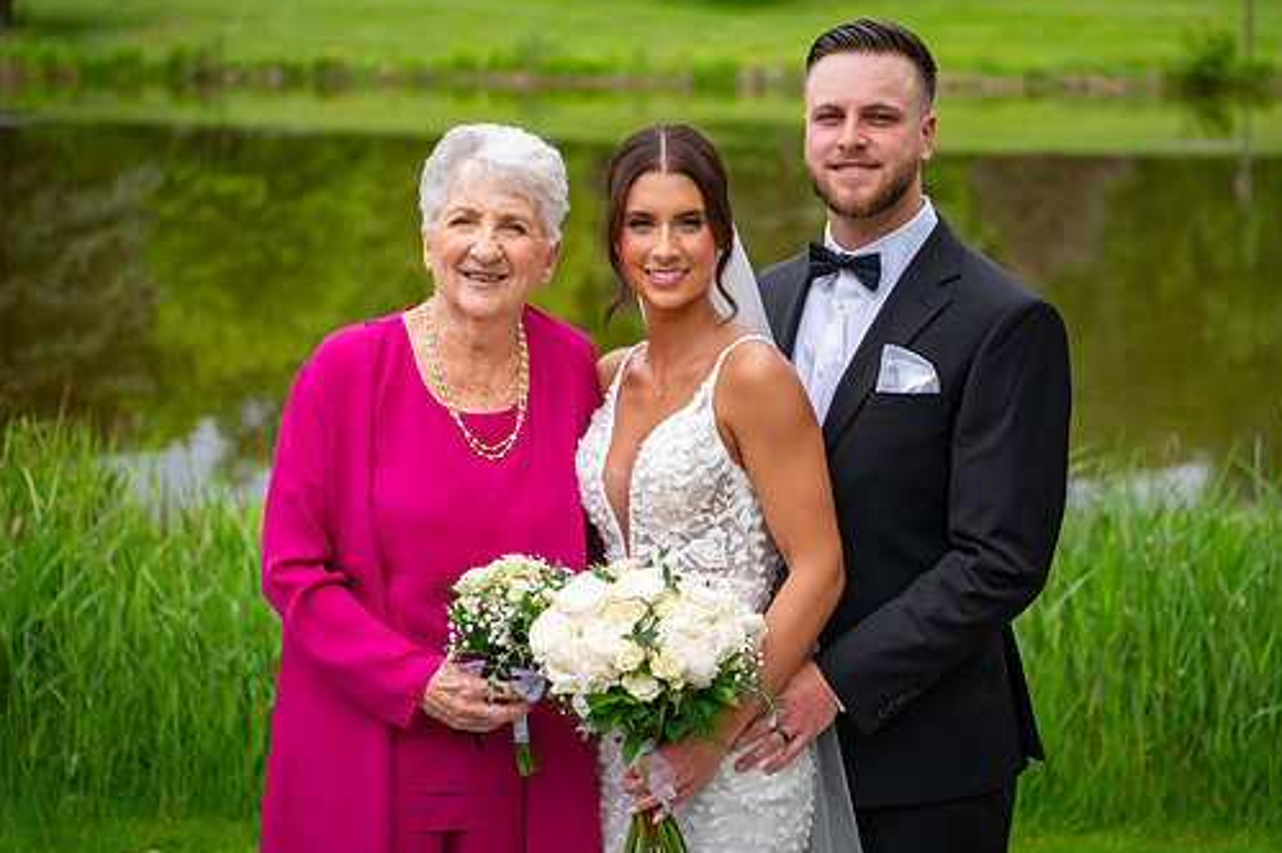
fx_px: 2562
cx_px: 740
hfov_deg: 28.1
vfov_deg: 18.9
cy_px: 388
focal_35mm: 72
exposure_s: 1/3200
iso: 640
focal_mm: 62
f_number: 3.2
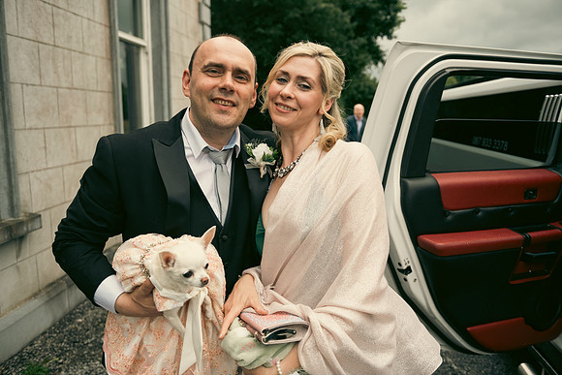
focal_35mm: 29
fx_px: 453
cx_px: 281
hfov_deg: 63.6
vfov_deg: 45.0
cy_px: 188
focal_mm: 29
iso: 400
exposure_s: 1/800
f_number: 3.5
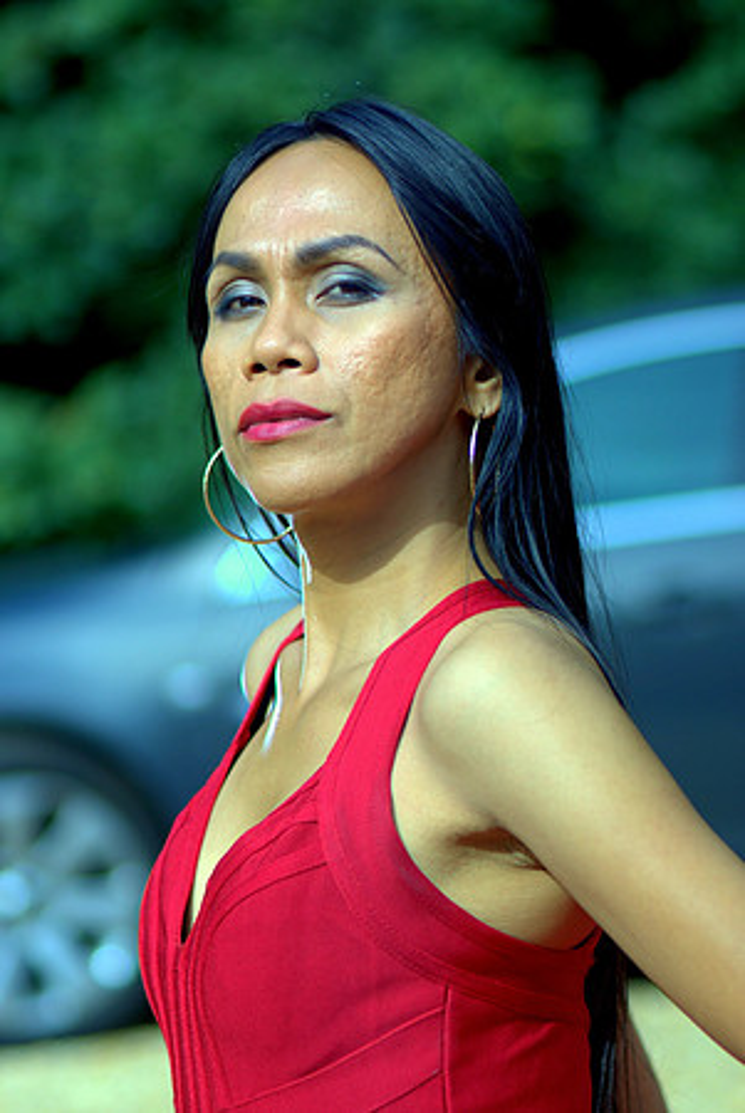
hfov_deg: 9.2
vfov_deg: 13.7
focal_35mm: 150
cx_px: 372
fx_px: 4645
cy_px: 556
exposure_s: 1/2000
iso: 100
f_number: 2.8
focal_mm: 100
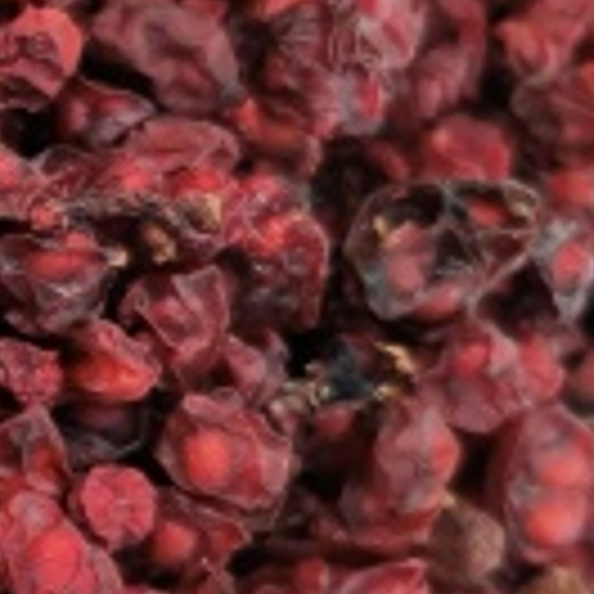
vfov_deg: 13.4
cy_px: 531
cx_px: -612
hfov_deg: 12.0
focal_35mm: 129
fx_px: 2504
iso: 200
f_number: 1.8
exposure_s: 1/100
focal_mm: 5.42
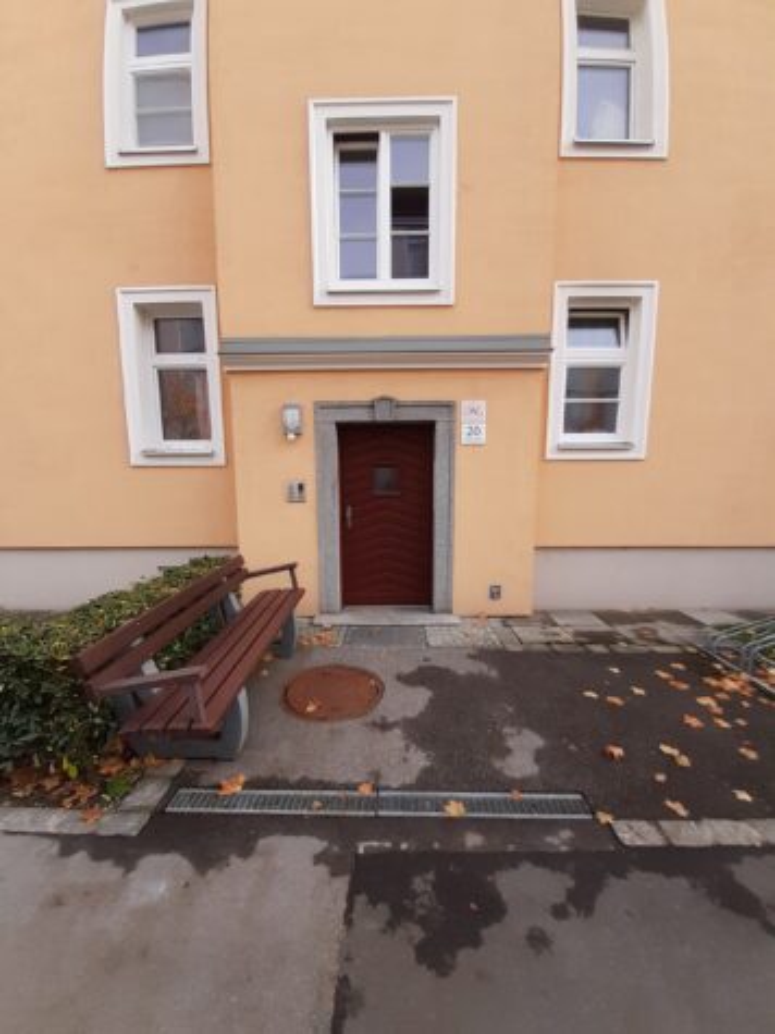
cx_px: 388
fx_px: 388
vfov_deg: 106.2
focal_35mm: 13
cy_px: 517
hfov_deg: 89.9
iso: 40
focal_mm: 1.13
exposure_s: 1/231
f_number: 2.2
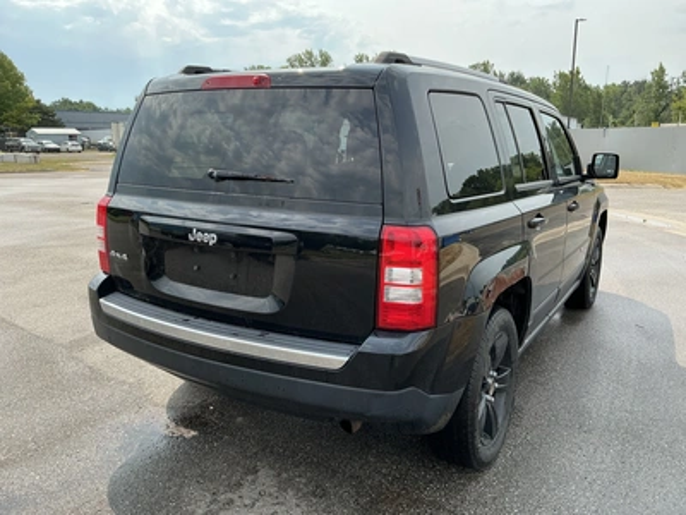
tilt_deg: -10.6
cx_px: 343
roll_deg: +0.4
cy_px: 258
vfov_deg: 49.7
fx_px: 555
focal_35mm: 28
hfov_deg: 63.4
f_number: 1.8
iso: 25
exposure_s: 1/883
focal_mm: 3
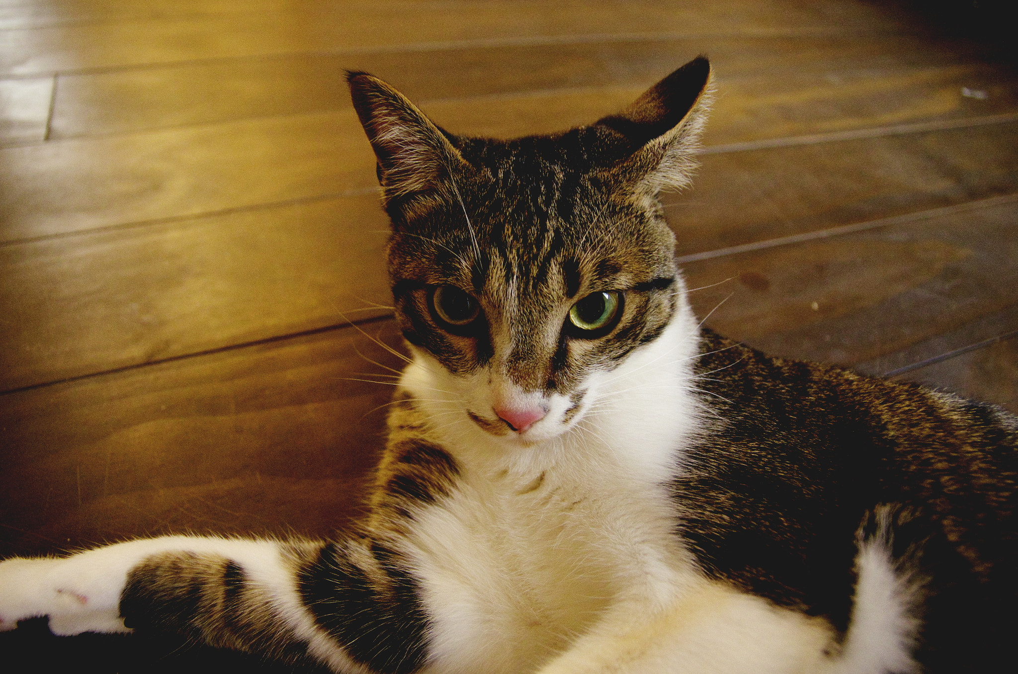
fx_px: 677
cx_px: 509
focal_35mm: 24
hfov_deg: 73.9
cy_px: 337
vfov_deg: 52.9
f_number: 3.5
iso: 5000
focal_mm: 16
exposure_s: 1/125
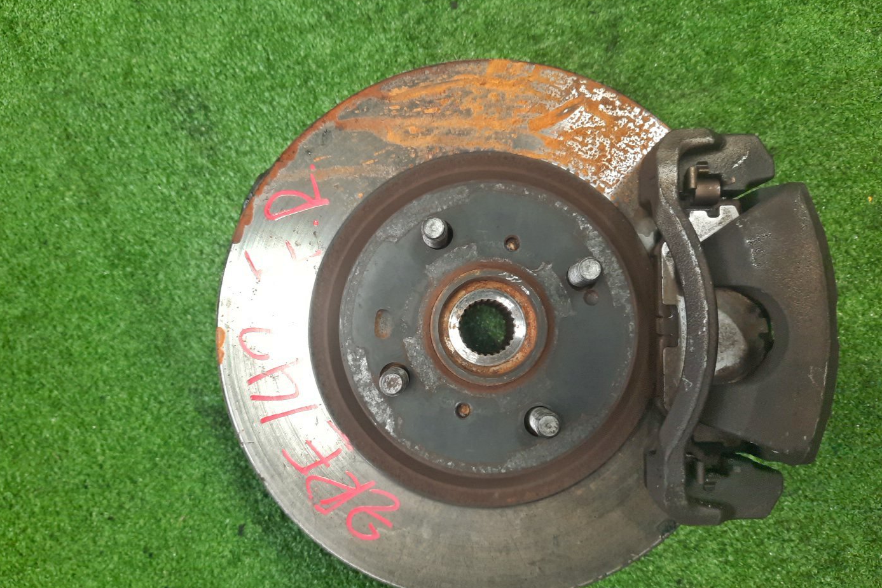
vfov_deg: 47.9
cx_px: 425
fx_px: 662
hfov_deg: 67.4
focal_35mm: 27
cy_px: 324
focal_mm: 4.6
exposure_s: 1/50
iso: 273
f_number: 2
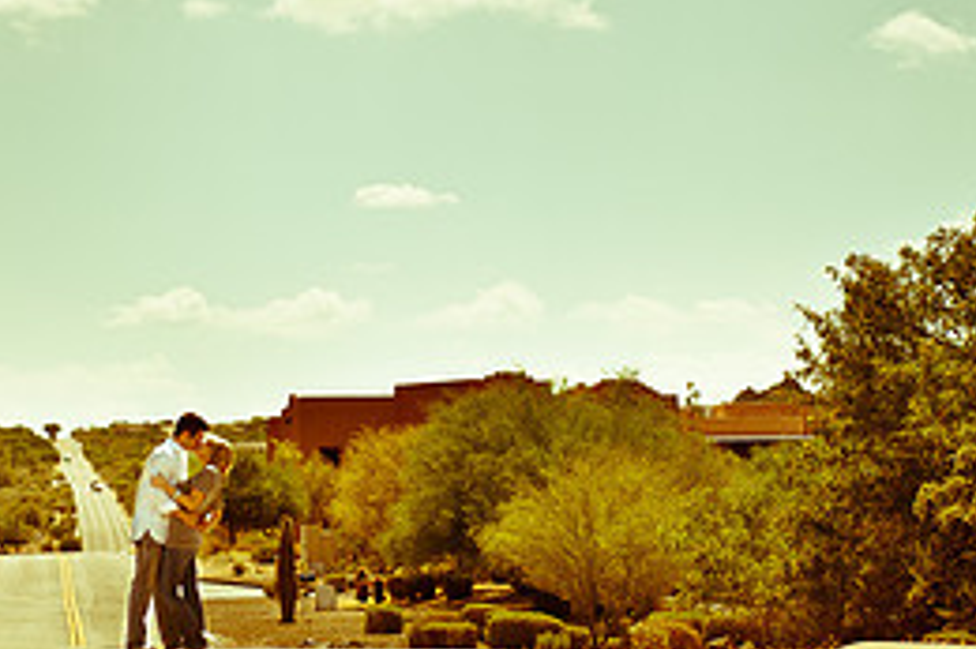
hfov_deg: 13.2
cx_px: 424
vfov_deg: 8.8
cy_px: 326
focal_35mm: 156
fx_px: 4227
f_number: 2.8
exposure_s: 1/8000
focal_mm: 70
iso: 200
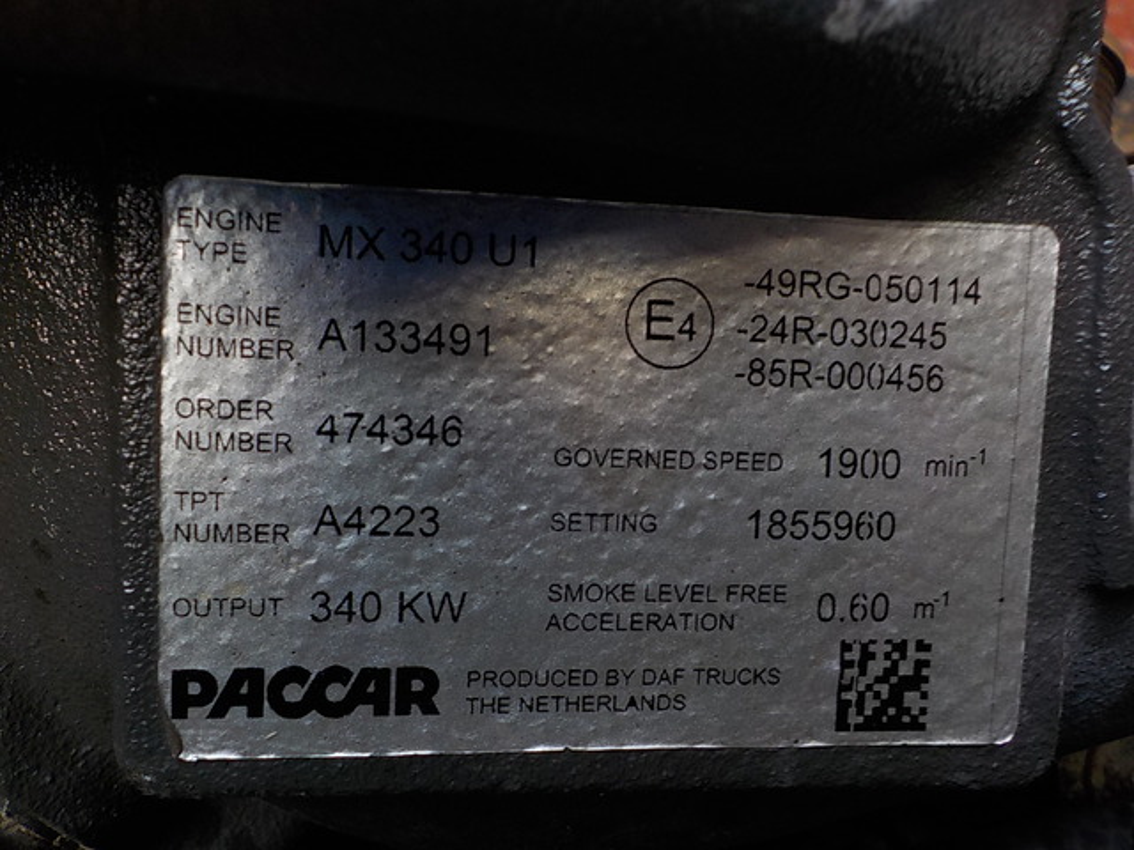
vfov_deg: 46.8
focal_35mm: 30
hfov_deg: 60.0
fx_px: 983
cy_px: 425
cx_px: 567
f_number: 3.3
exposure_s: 1/30
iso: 125
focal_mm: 4.1
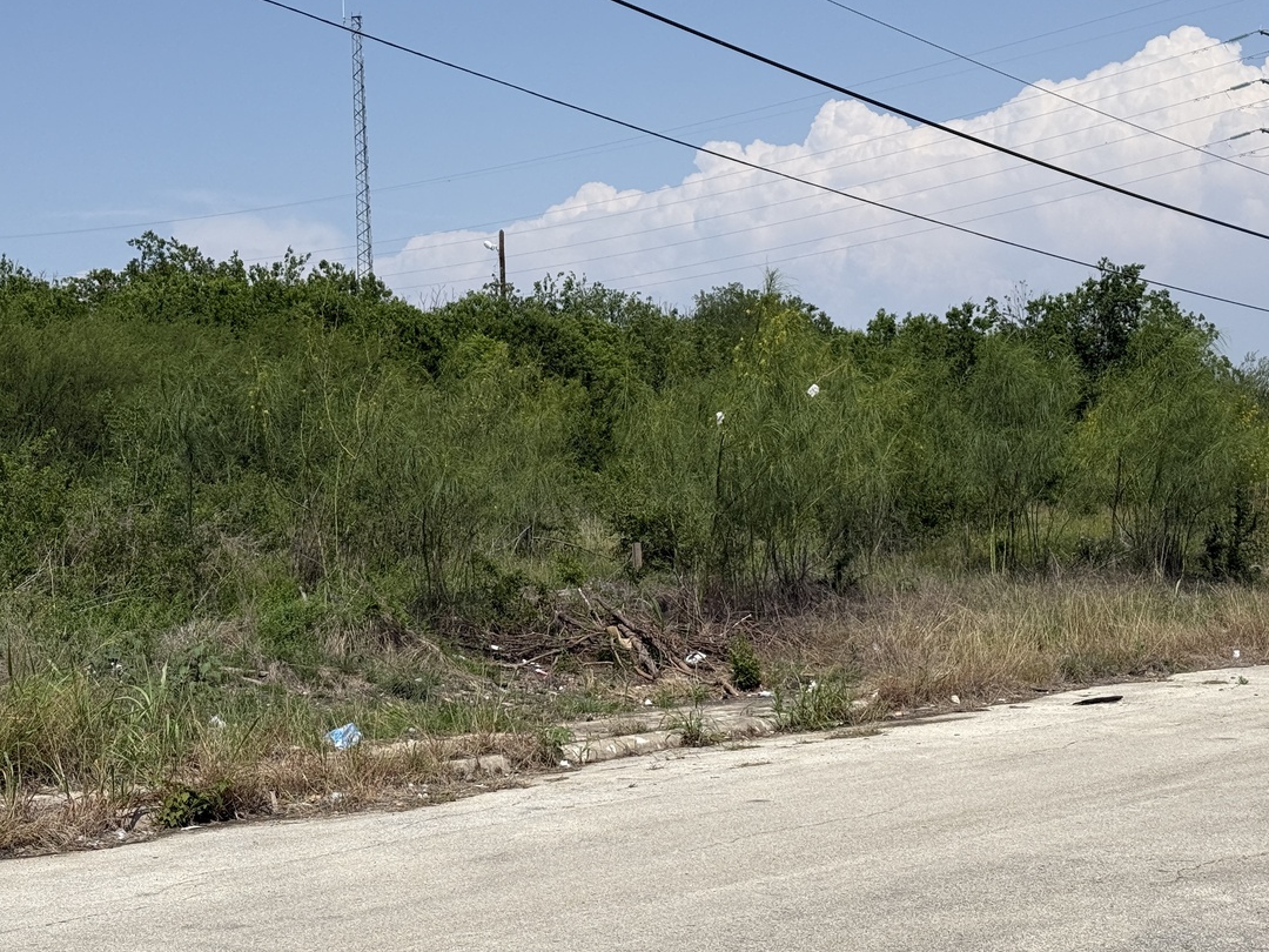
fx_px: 2346
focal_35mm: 64
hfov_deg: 30.2
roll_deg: +1.4
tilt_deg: +0.9
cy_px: 450
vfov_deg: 22.9
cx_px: 564
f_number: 1.78
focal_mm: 6.76
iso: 64
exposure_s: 1/7143
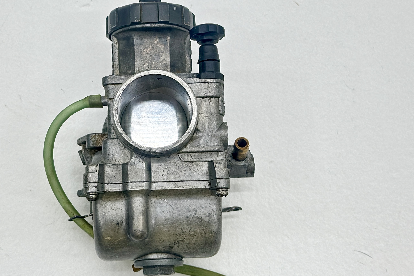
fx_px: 897
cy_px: 111
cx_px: 171
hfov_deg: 26.0
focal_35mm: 78
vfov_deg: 17.5
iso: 100
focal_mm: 6.86
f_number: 1.78
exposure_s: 1/170
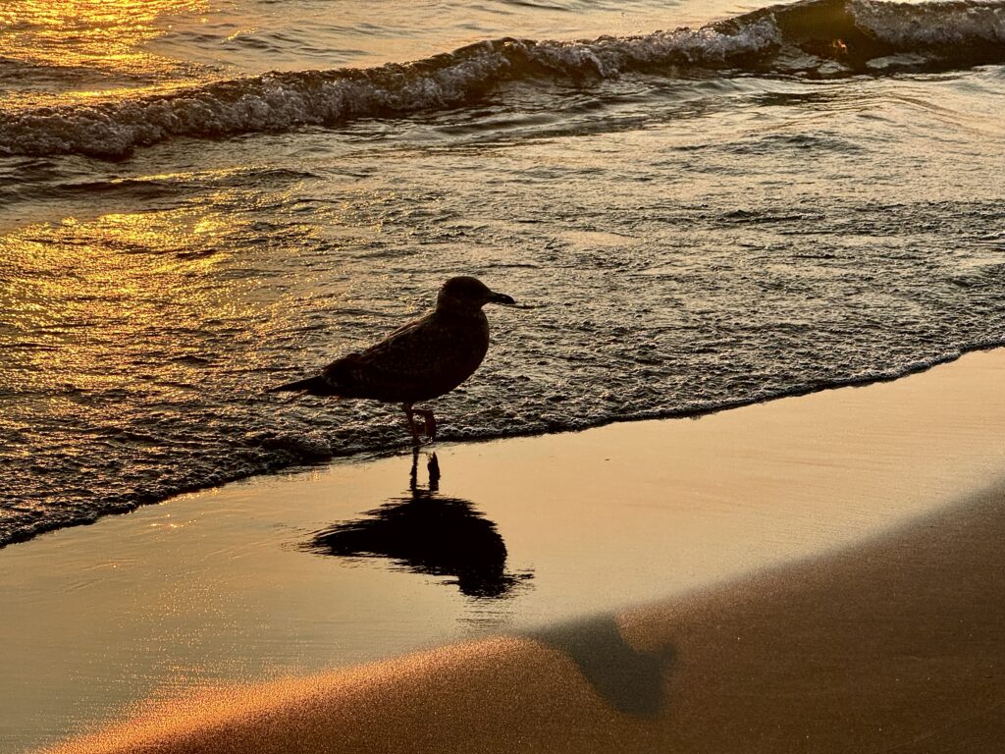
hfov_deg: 16.4
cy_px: 377
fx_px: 3484
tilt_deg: -11.7
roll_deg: +1.2
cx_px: 502
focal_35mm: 120
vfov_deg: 12.3
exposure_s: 1/767
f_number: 2.8
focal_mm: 15.66
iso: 50
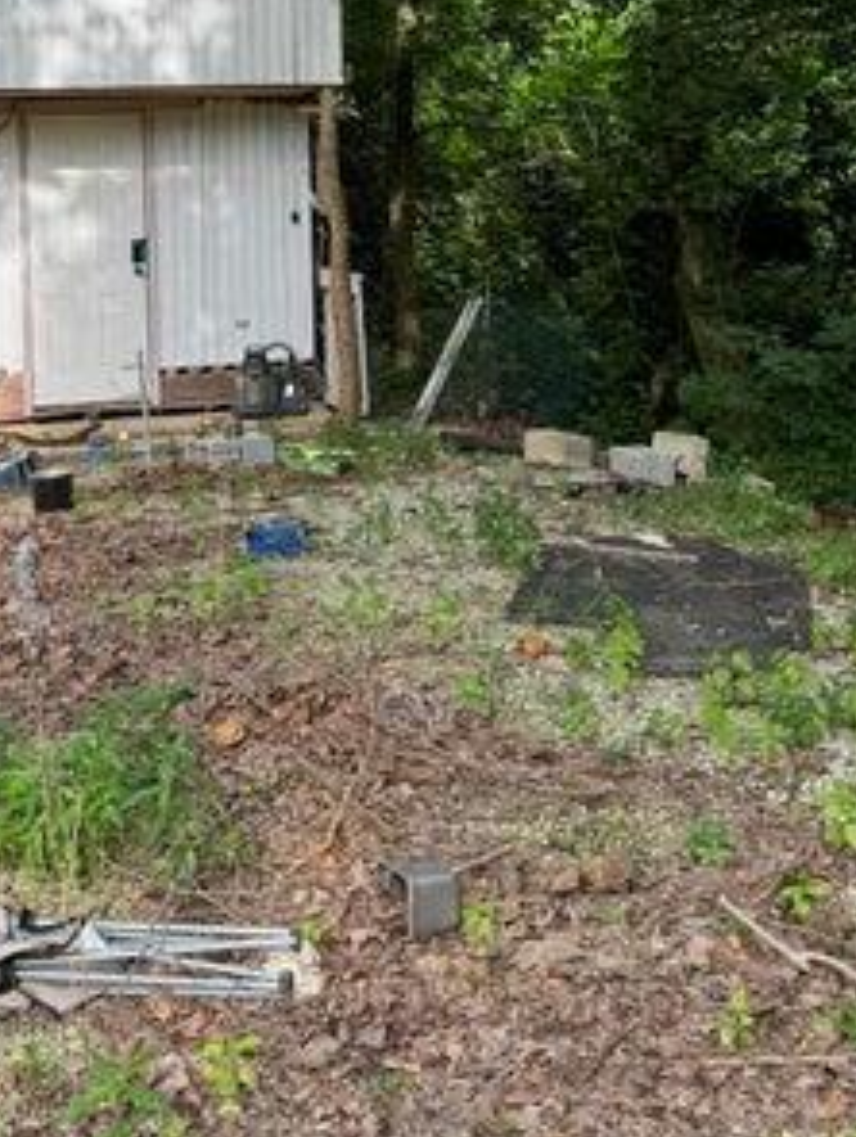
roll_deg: +2.4
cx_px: 316
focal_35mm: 52
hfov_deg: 28.0
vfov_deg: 35.1
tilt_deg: -2.8
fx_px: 1711
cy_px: 166
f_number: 1.78
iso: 64
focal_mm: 6.76
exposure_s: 1/260
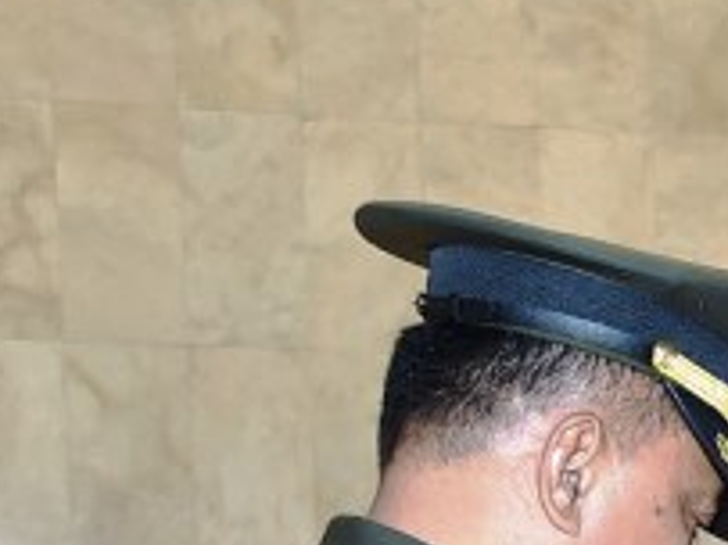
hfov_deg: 8.7
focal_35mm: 213
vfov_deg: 6.8
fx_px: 4477
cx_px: 1495
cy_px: 1058
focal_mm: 44
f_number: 5.6
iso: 1000
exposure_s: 1/125
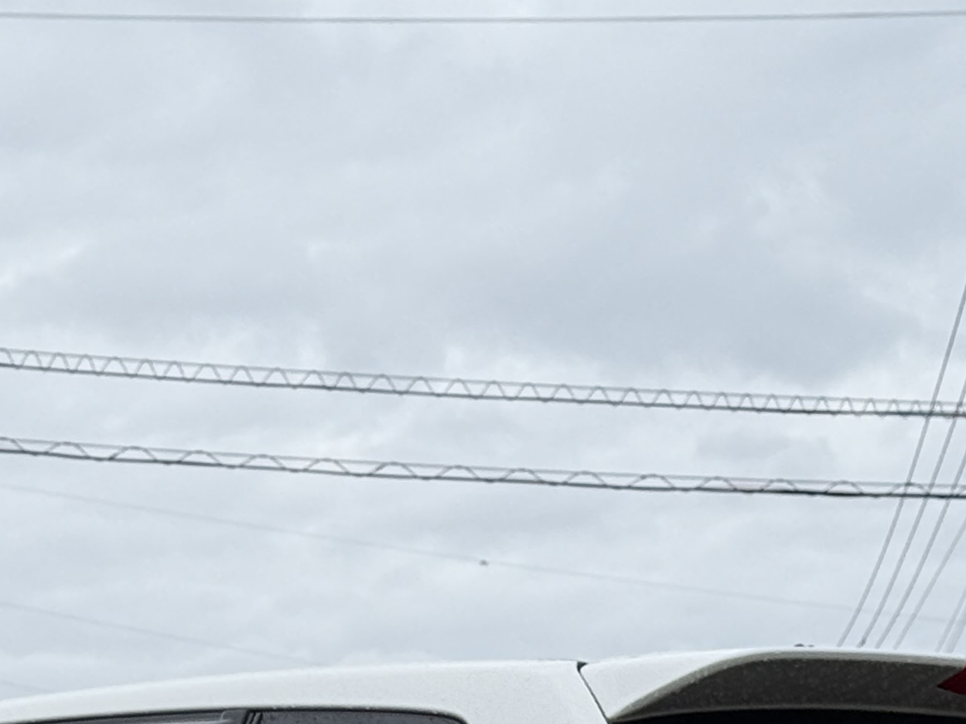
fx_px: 4631
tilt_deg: +0.9
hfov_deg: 11.9
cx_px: 395
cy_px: 1175
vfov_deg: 8.7
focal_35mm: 166
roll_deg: +0.5
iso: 80
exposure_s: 1/1608
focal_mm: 6.76
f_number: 1.78
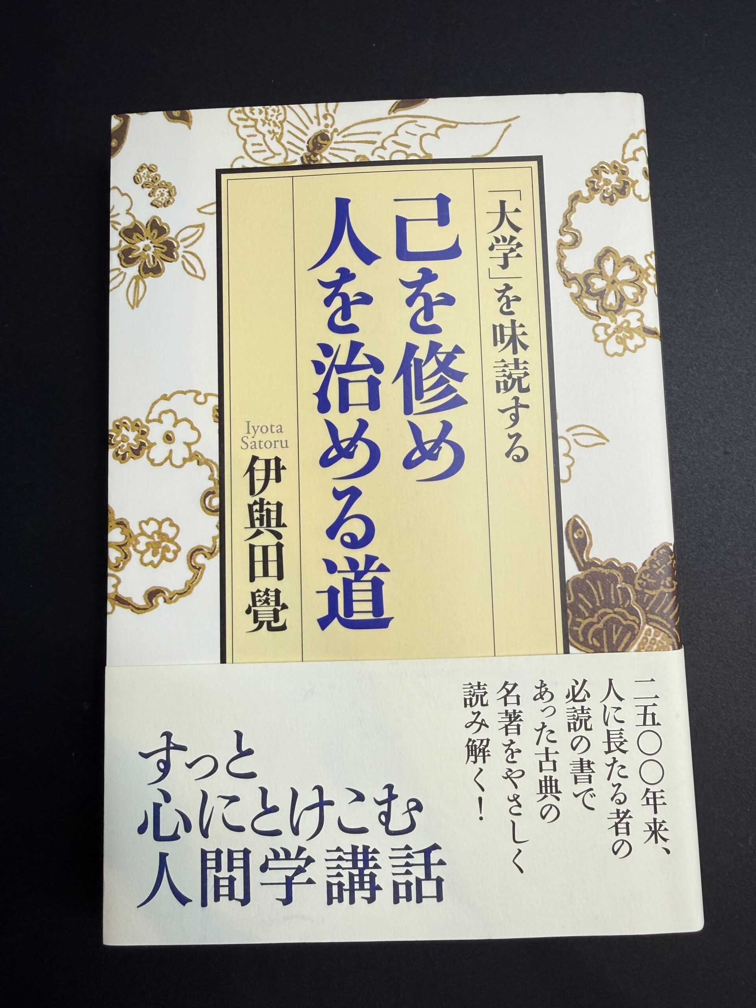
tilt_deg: -83.4
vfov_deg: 69.4
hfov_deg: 54.9
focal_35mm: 25
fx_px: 728
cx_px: 378
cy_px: 504
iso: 40
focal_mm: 2.22
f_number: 2.2
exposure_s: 1/100
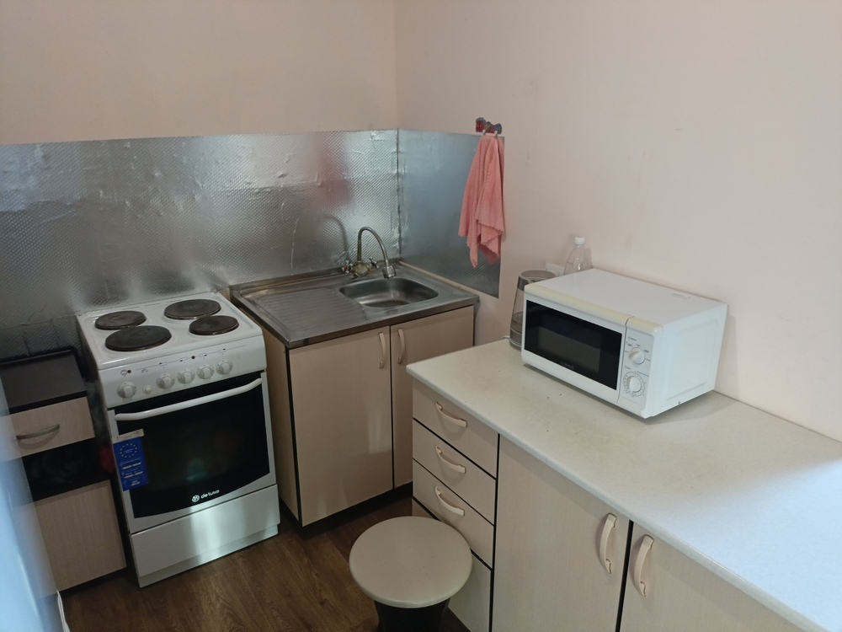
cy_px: 316
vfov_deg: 54.9
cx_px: 421
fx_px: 608
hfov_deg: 69.4
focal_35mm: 25
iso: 1040
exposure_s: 1/33.3
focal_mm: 4.76
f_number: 1.69
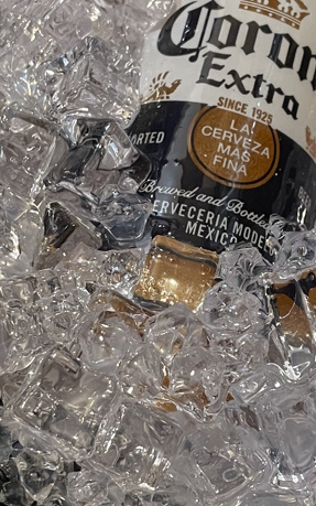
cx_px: 163
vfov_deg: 25.7
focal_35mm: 80
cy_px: 338
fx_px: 1102
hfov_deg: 16.3
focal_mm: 4.2
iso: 320
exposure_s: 1/60
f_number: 1.6
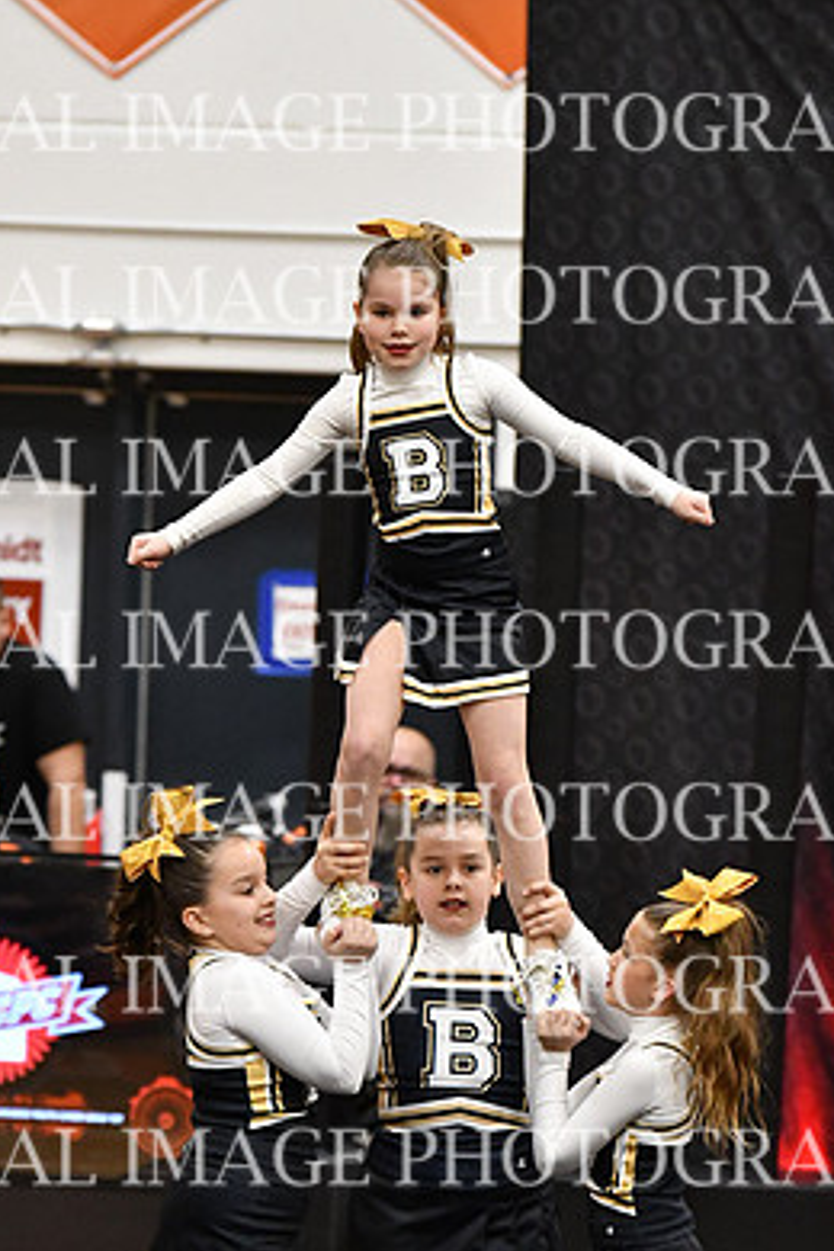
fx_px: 11640
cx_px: 374
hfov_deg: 4.1
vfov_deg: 6.1
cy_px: 898
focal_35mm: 335
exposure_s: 1/800
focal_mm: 150
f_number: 2.8
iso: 5000
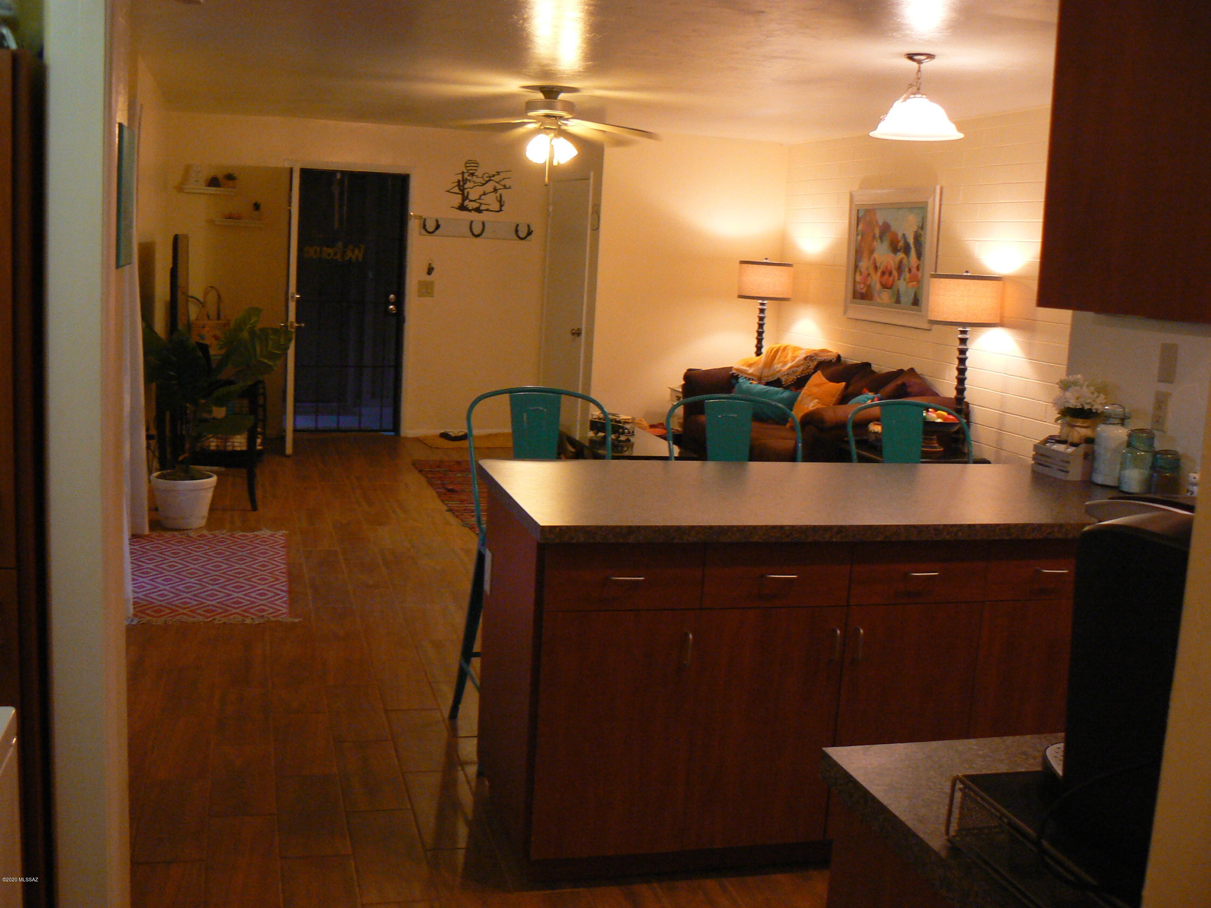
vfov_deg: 39.7
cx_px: 606
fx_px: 1259
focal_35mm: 36
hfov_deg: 51.4
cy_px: 454
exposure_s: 1/25
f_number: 2.8
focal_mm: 6
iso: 200
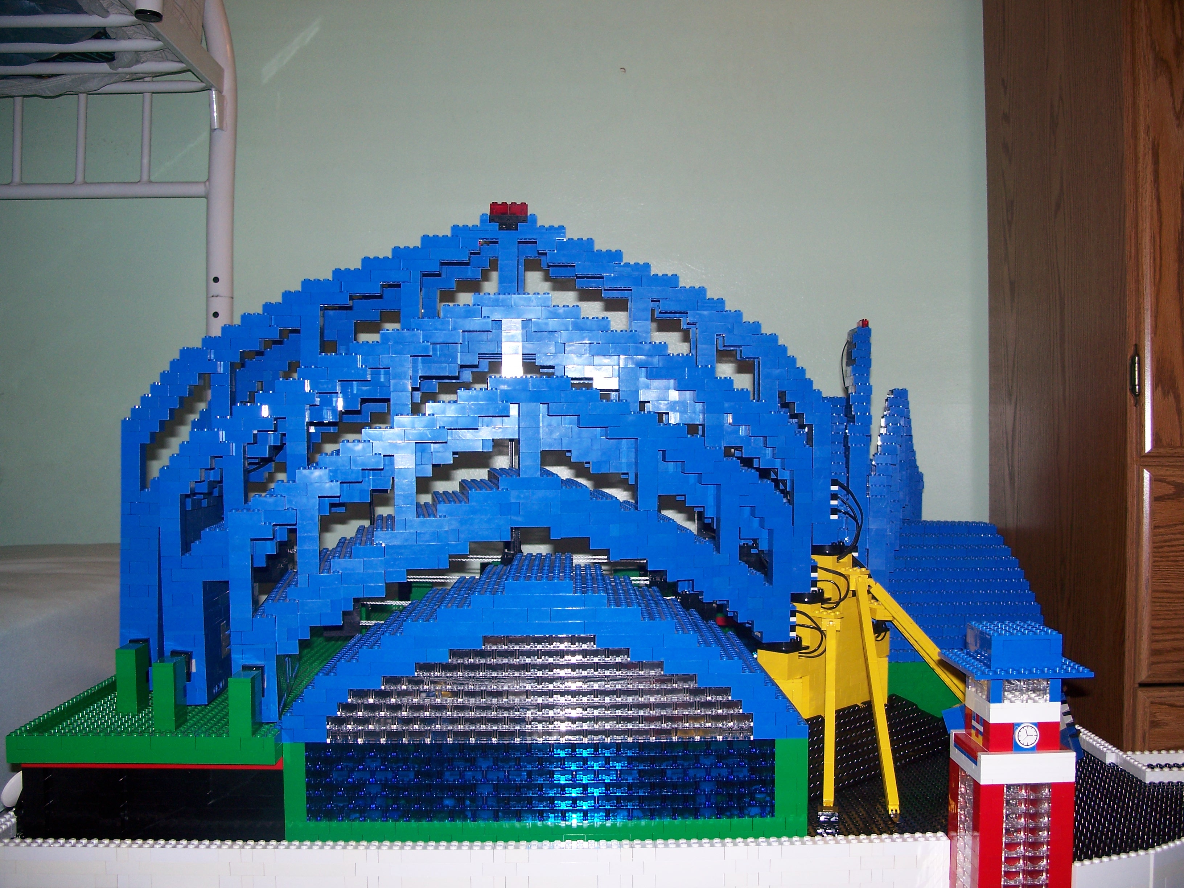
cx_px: 592
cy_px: 444
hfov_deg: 50.1
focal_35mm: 37
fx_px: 1266
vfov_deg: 38.7
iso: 125
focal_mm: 7.8
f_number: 2.8
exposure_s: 1/60
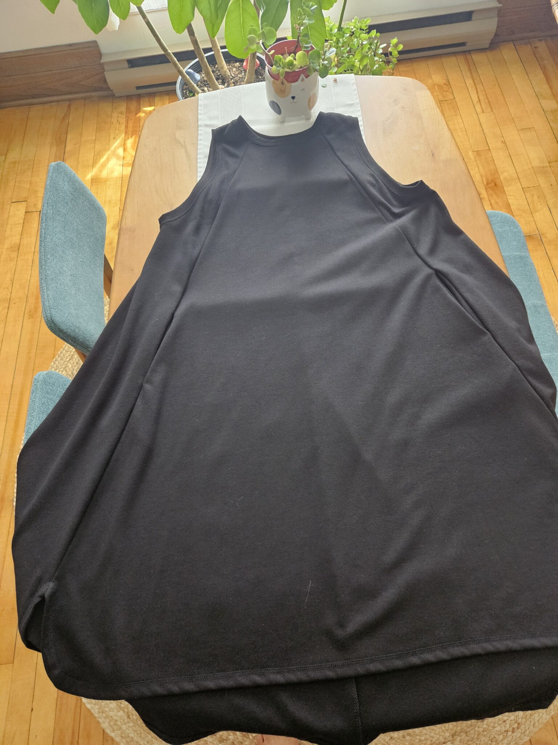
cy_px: 372
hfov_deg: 58.9
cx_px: 279
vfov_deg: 73.9
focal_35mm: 23
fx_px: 494
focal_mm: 5.4
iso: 640
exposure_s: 1/120
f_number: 1.8
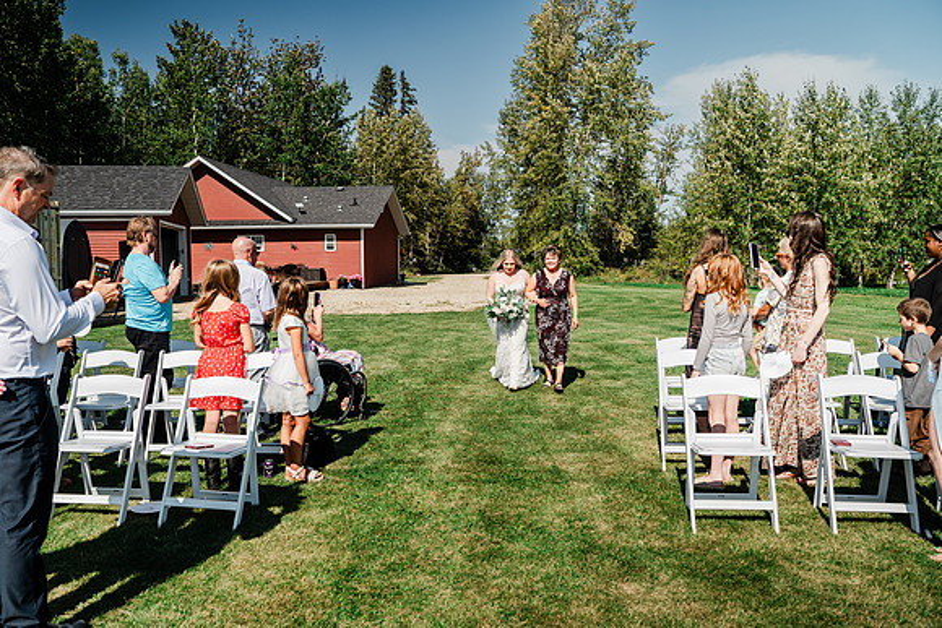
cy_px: 314
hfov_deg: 65.5
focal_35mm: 28
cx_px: 471
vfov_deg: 46.4
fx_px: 733
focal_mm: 28
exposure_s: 1/250
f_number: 4
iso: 400
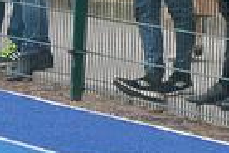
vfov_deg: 2.1
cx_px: 244
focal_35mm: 647
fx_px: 4115
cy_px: -82
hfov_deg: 3.2
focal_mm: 70
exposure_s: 1/500
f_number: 5.6
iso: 640
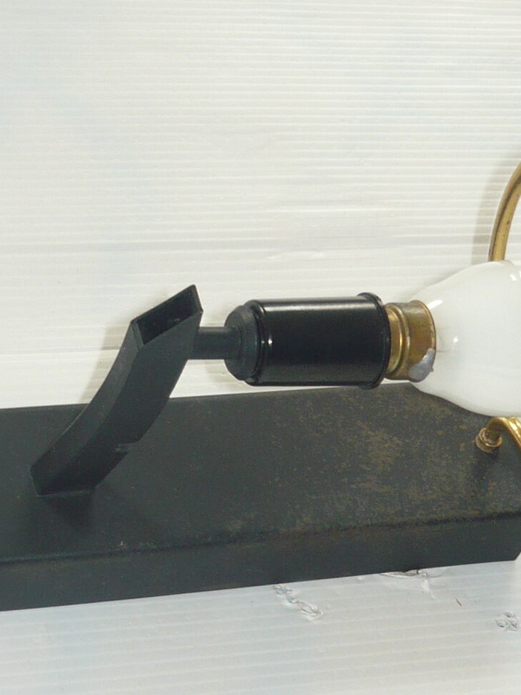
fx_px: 2007
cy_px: 419
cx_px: 258
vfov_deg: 19.6
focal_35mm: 100
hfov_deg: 14.8
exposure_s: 1/60
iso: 100
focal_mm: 6.3
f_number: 2.9
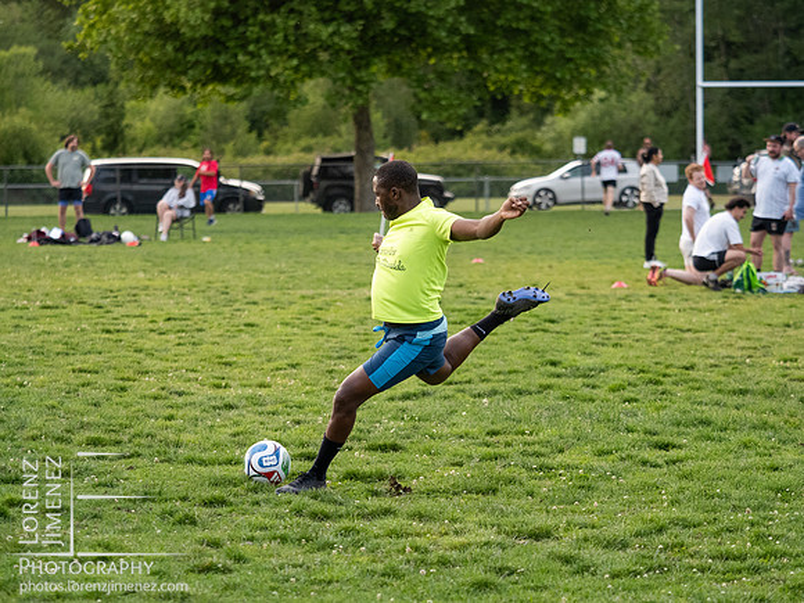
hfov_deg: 12.2
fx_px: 3751
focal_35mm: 161
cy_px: 324
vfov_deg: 9.2
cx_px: 433
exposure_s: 1/1000
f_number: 2.8
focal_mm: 75
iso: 1000
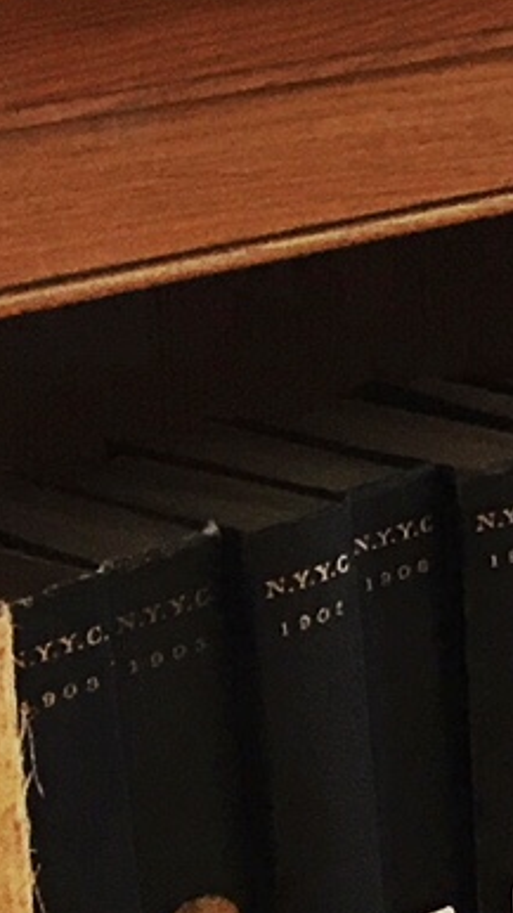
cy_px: -140
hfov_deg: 6.2
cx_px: 1991
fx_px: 3992
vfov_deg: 12.8
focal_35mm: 165
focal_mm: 4.15
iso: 32
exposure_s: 1/15
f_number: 2.2
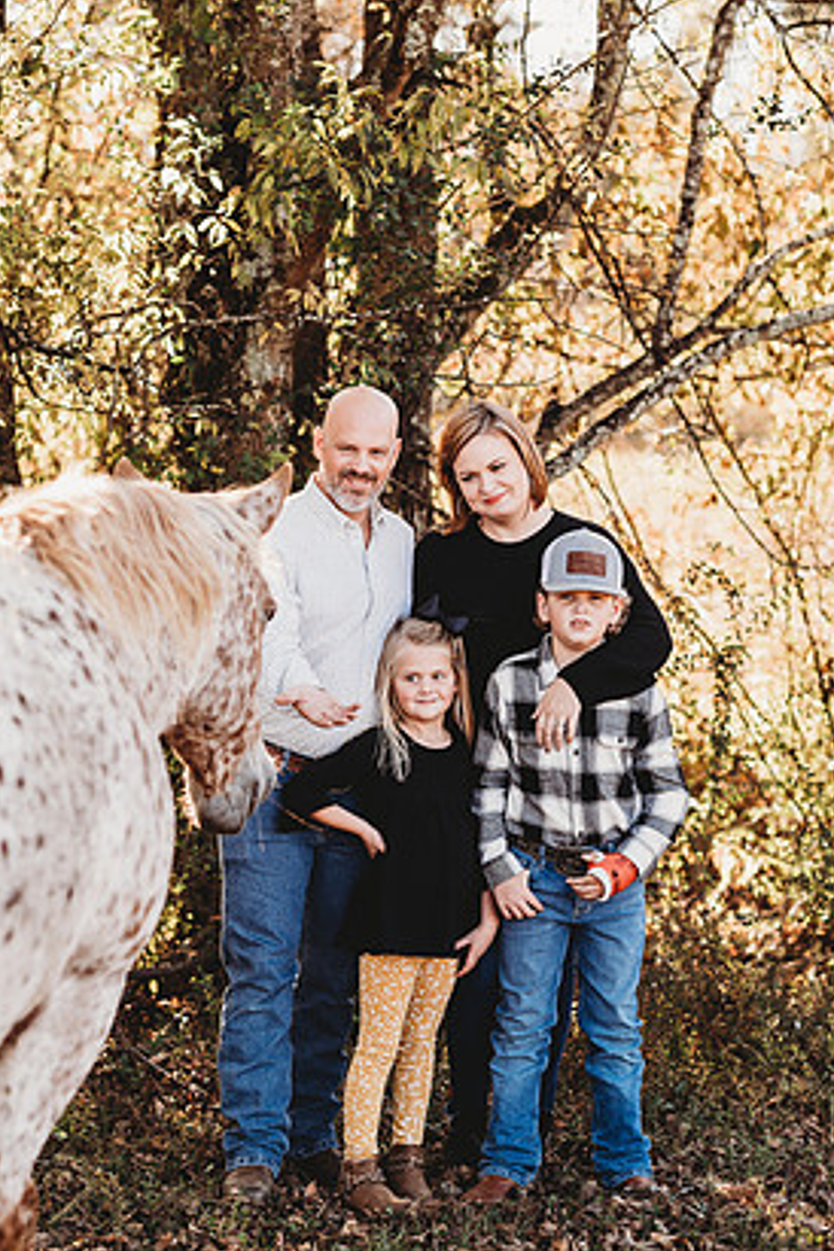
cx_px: 405
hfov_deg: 14.7
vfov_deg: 21.9
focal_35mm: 93
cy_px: 569
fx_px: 3231
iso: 160
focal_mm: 85
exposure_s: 1/250
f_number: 2.8
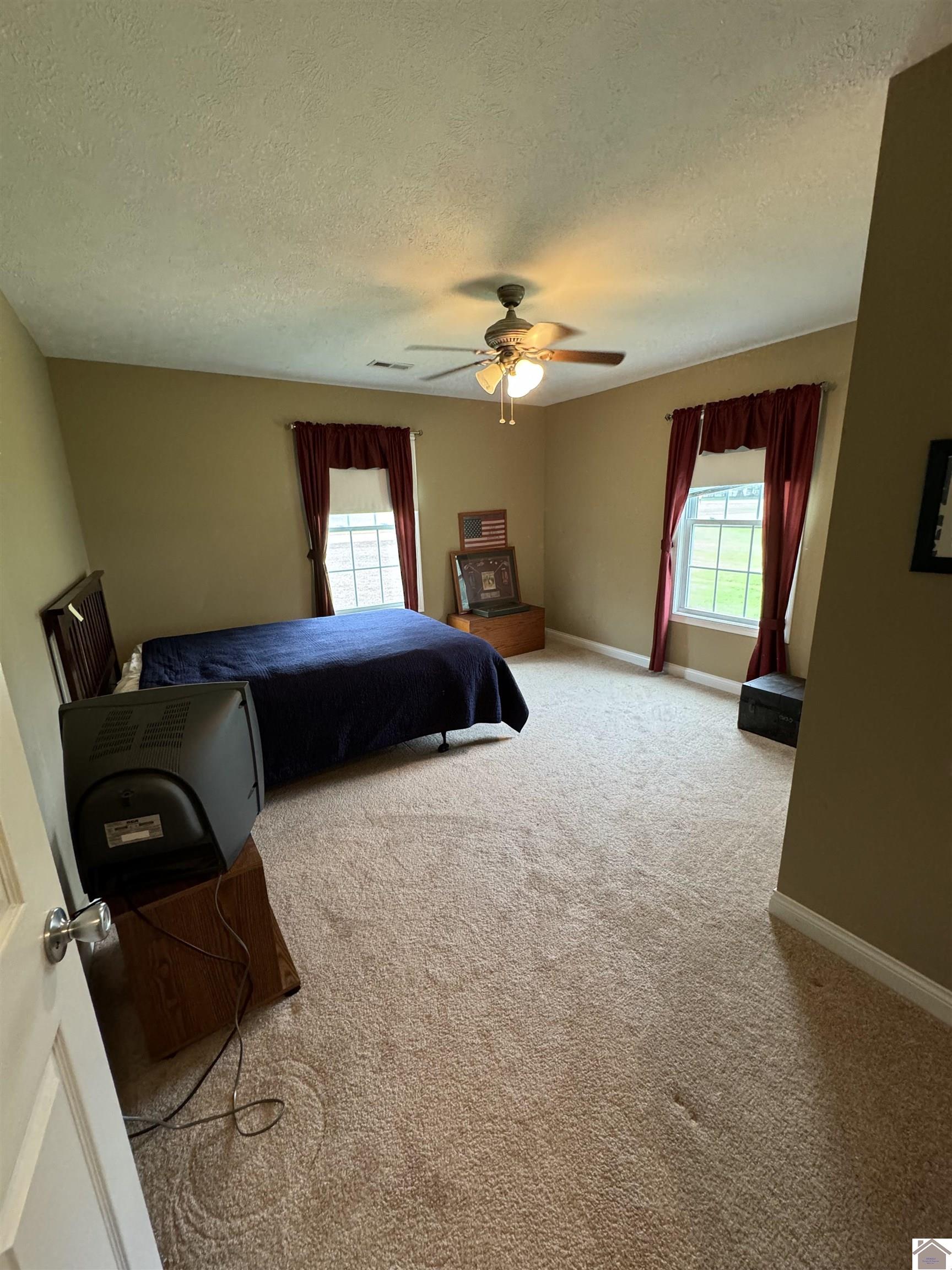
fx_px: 513
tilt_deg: -15.2
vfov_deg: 102.1
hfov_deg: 85.7
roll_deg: +1.9
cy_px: 635
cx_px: 476
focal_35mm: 14
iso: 320
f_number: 2.2
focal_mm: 2.22
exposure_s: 1/60
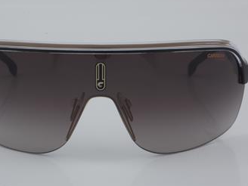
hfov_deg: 20.3
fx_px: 692
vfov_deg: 15.3
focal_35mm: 97
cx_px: 102
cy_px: 90
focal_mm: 55
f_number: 32
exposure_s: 1/4
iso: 100
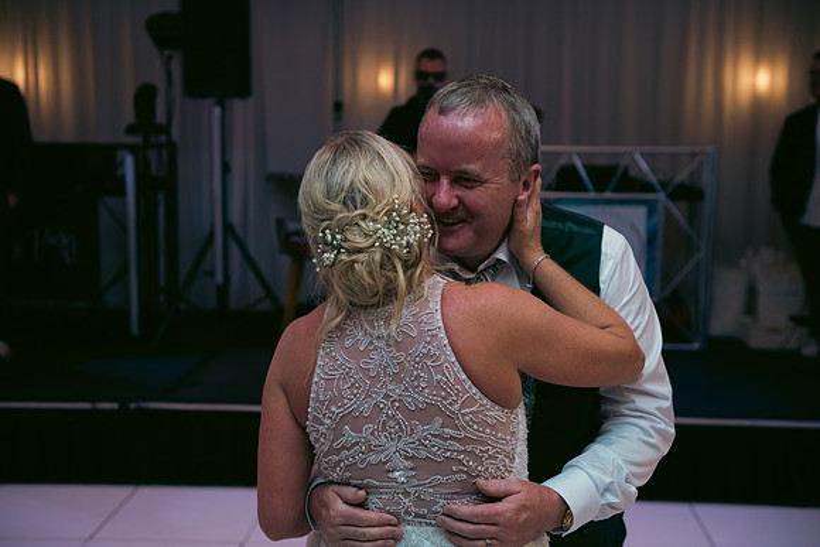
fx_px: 1094
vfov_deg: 28.1
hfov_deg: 41.1
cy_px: 274
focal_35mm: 48
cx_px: 410
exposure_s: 1/160
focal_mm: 48
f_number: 3.5
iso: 800
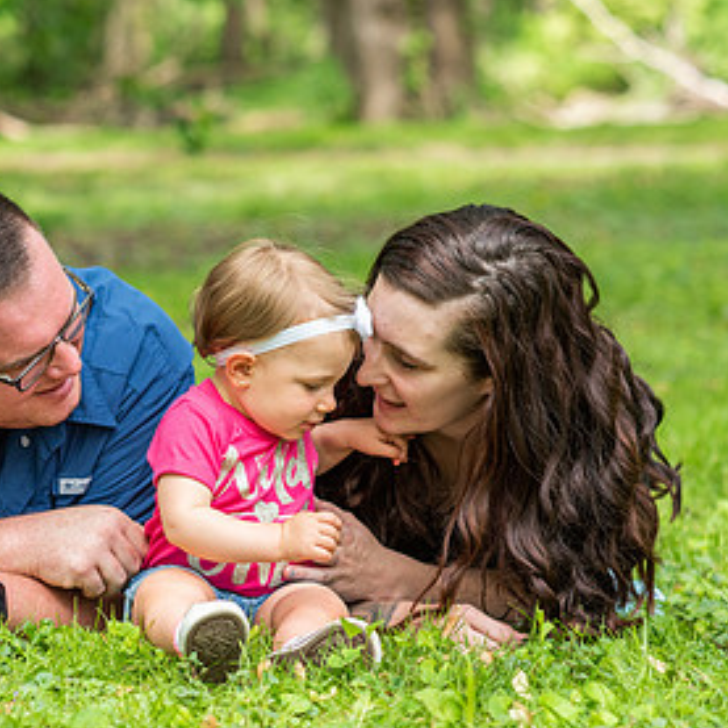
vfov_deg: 11.2
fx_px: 3712
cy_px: 417
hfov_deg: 11.2
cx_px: 177
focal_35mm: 156
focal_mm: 85
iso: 320
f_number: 3.5
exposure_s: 1/1000
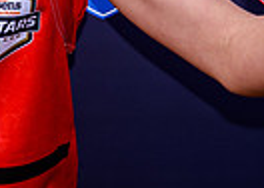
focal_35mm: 483
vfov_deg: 3.0
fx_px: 3618
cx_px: -64
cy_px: -81
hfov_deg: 4.2
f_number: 5.6
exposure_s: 1/160
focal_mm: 48
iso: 100
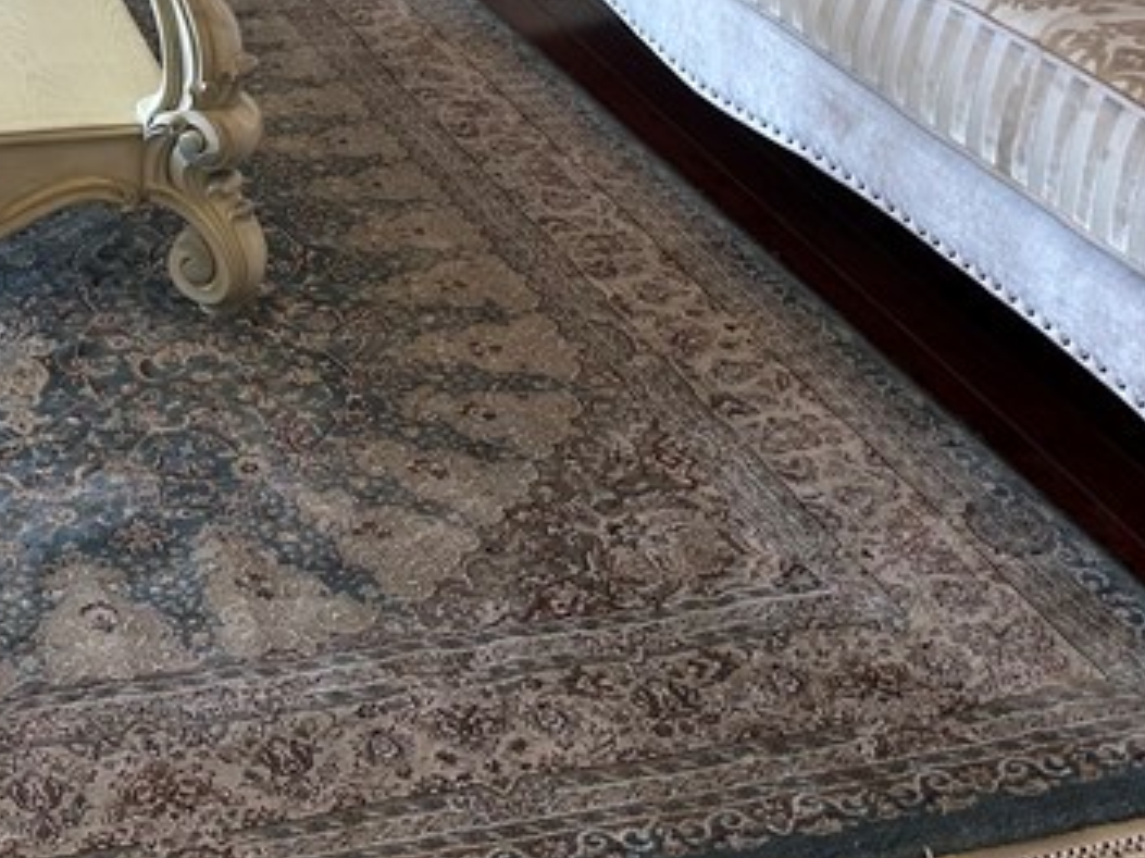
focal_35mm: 70
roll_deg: -1.0
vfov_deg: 19.2
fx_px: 2315
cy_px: -294
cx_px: 104
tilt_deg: -13.4
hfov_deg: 26.8
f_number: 1.78
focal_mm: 6.86
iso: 100
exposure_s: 1/120
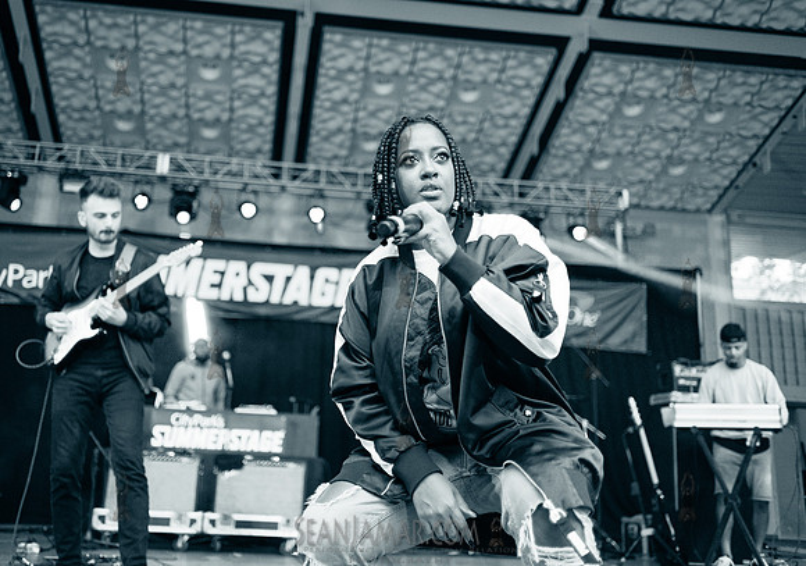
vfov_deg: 35.9
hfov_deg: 49.4
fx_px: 873
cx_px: 357
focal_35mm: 38
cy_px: 266
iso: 2500
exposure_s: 1/800
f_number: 2
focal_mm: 35
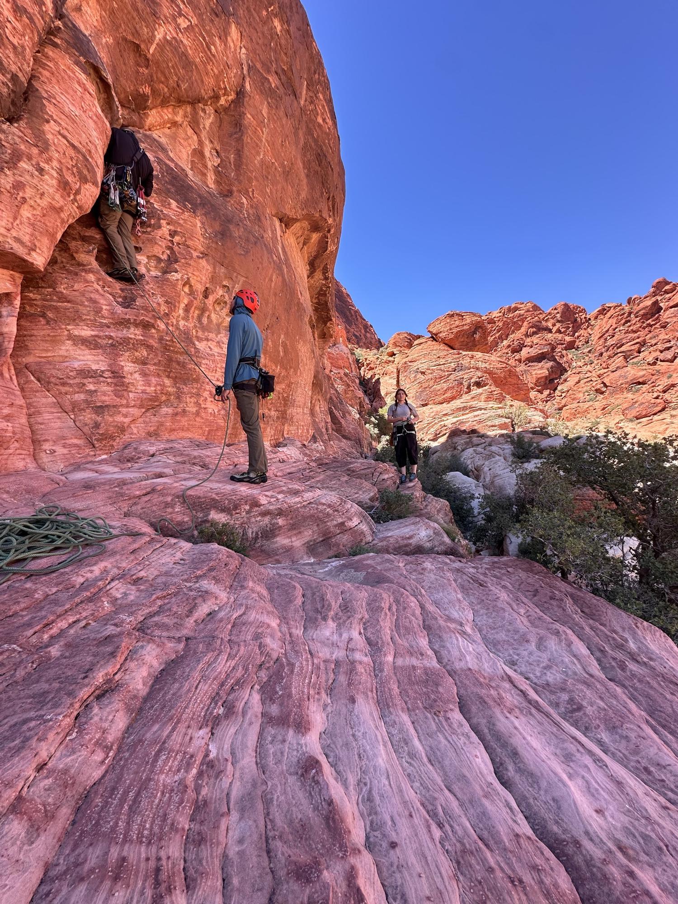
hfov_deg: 85.7
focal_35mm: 14
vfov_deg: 102.1
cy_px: 452
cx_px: 339
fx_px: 366
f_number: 2.2
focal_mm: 2.22
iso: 40
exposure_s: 1/418
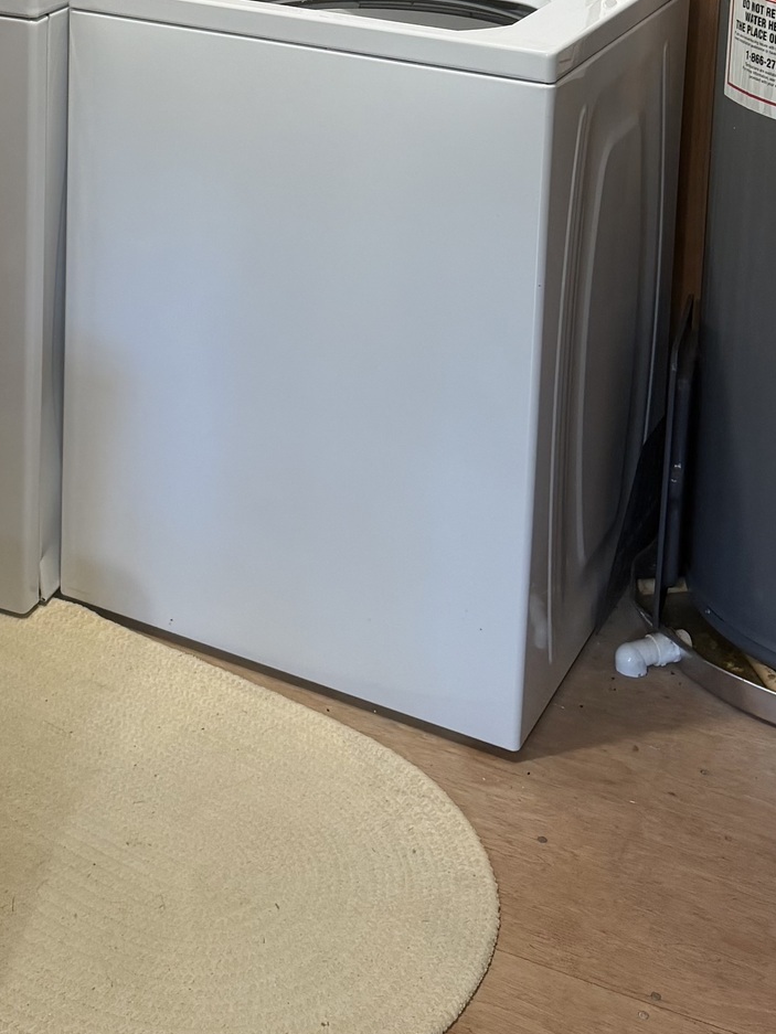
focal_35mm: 59
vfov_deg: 29.5
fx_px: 1763
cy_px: -106
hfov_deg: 24.5
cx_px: 194
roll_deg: -1.0
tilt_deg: -9.8
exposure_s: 1/60
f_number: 1.78
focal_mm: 6.76
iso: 160
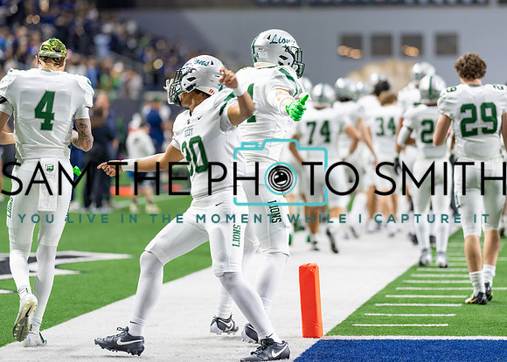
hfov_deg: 10.8
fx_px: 2679
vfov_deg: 7.7
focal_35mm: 186
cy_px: 132
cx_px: 308
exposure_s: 1/400
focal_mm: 135
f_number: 1.8
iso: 500
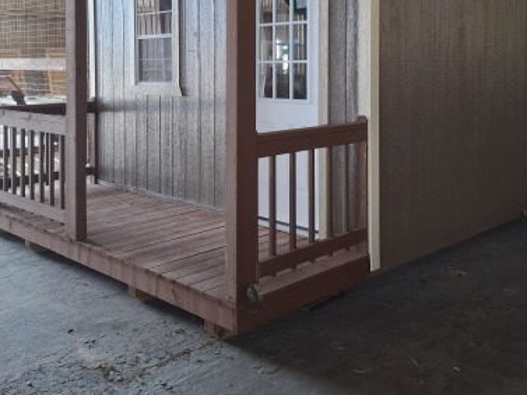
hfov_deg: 47.8
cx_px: 260
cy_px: 66
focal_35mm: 39
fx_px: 594
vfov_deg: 35.4
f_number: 1.8
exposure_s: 1/100
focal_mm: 5.54
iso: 250
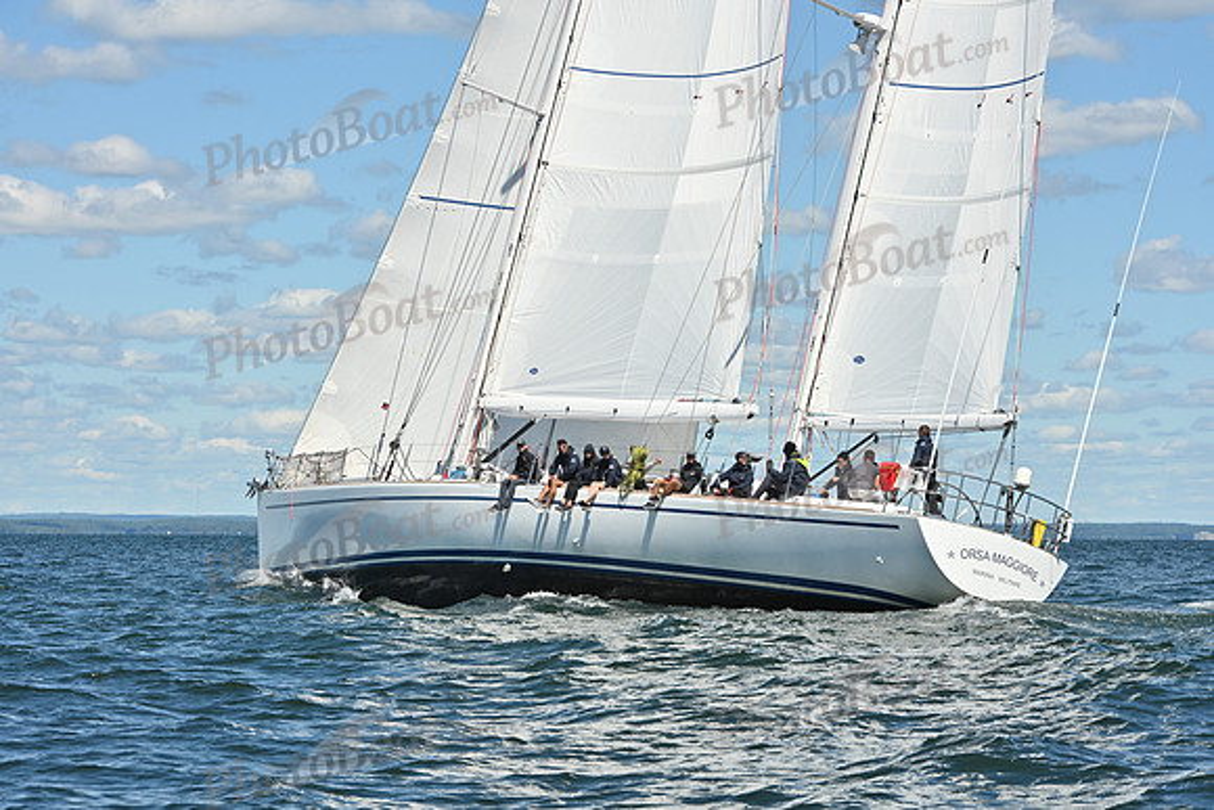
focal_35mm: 116
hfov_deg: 17.6
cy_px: 405
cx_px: 607
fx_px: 3913
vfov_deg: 11.8
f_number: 13
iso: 320
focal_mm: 116
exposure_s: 1/800
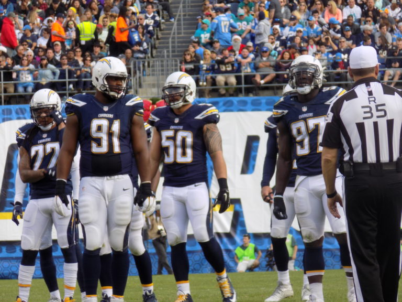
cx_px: 201
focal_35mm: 402
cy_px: 151
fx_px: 4668
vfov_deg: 3.7
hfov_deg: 4.9
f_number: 5.9
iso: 80
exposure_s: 1/100
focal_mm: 71.5
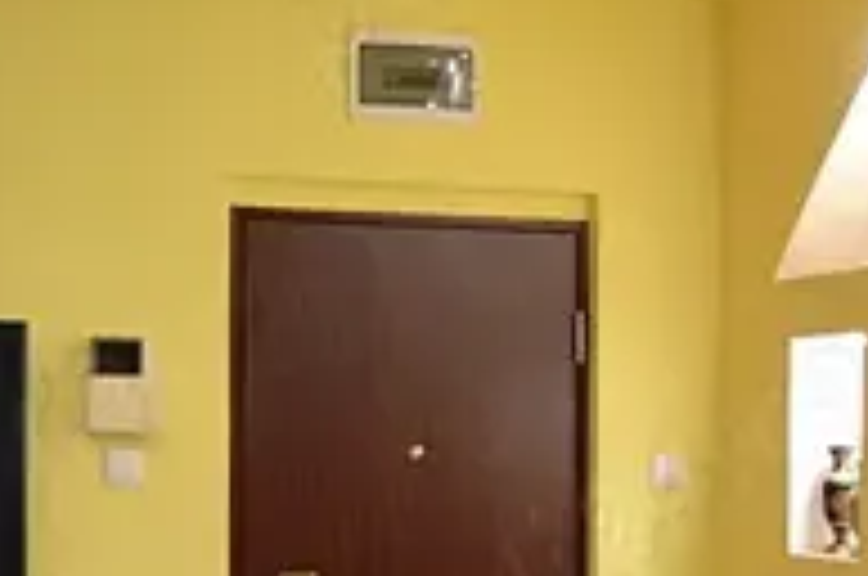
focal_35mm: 84
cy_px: 450
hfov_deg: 23.9
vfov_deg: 16.1
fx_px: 2022
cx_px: 688
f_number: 3.5
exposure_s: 1/200
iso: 6400
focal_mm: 18
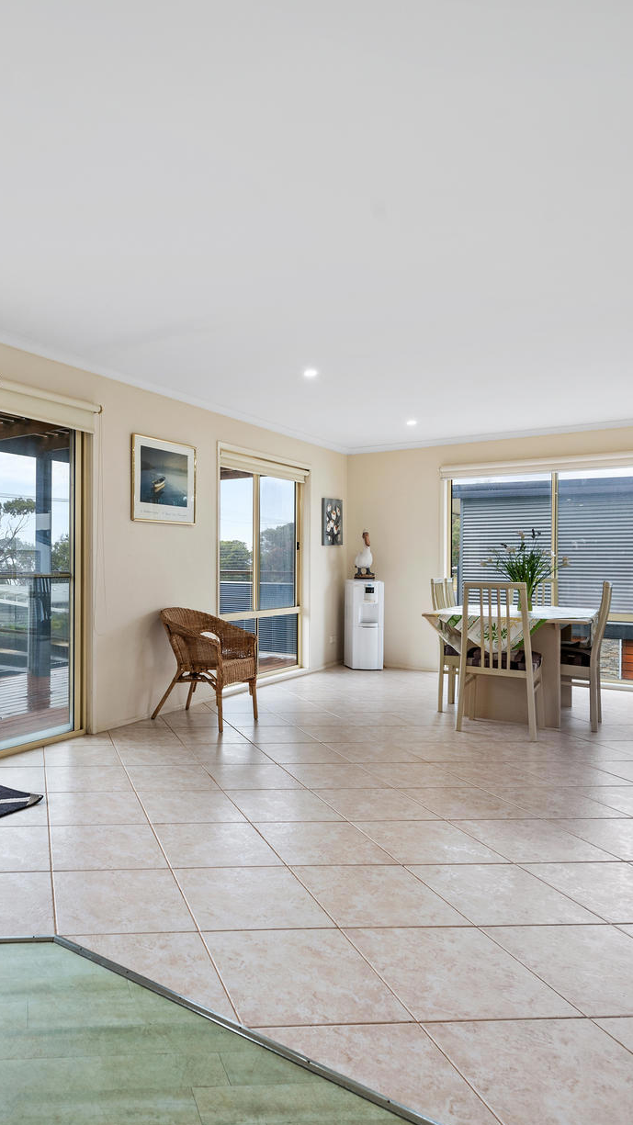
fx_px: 686
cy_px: 572
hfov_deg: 45.6
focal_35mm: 23
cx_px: 84
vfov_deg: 78.7
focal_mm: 14
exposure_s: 1/8
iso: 125
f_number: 8
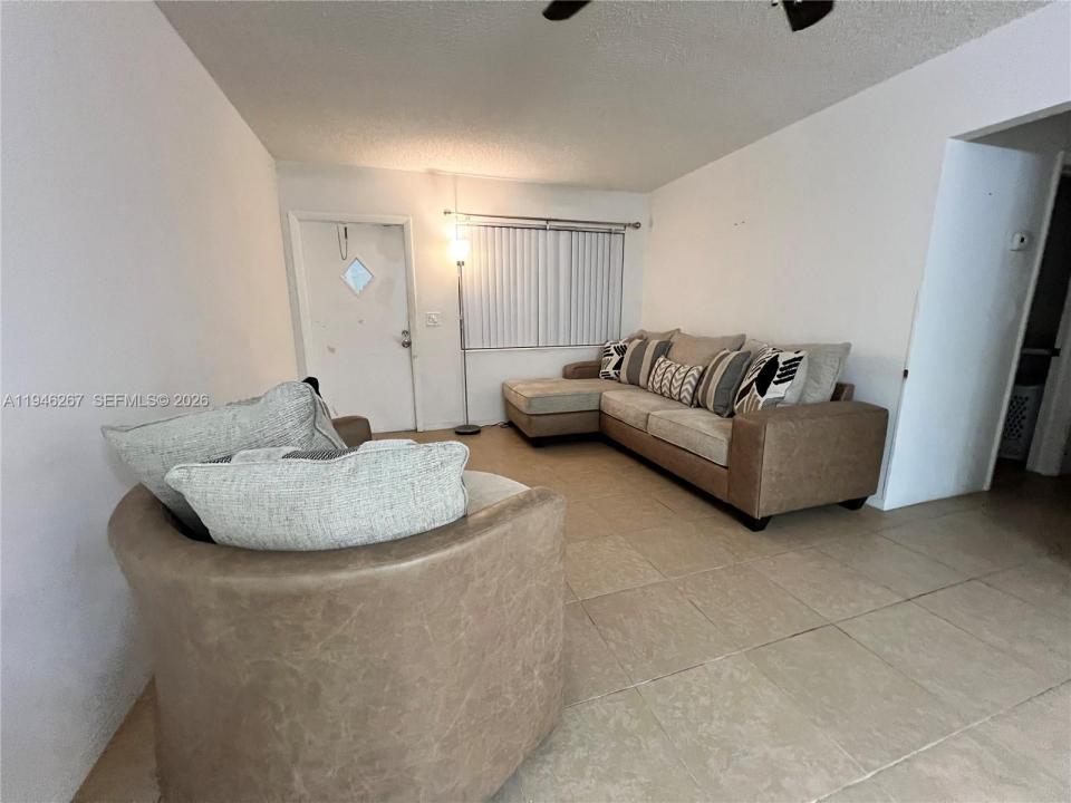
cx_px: 536
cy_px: 402
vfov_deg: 89.9
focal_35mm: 13
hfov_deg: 106.2
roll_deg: +1.6
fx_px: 402
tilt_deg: -12.0
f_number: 1.8
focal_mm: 1.57
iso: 640
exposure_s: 1/60
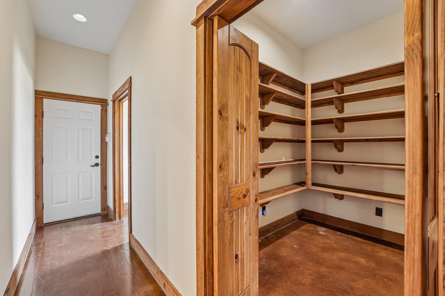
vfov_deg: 81.2
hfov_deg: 104.3
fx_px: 173
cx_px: 222
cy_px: 148
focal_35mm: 14
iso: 400
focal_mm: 14
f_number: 8
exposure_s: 1/3.33
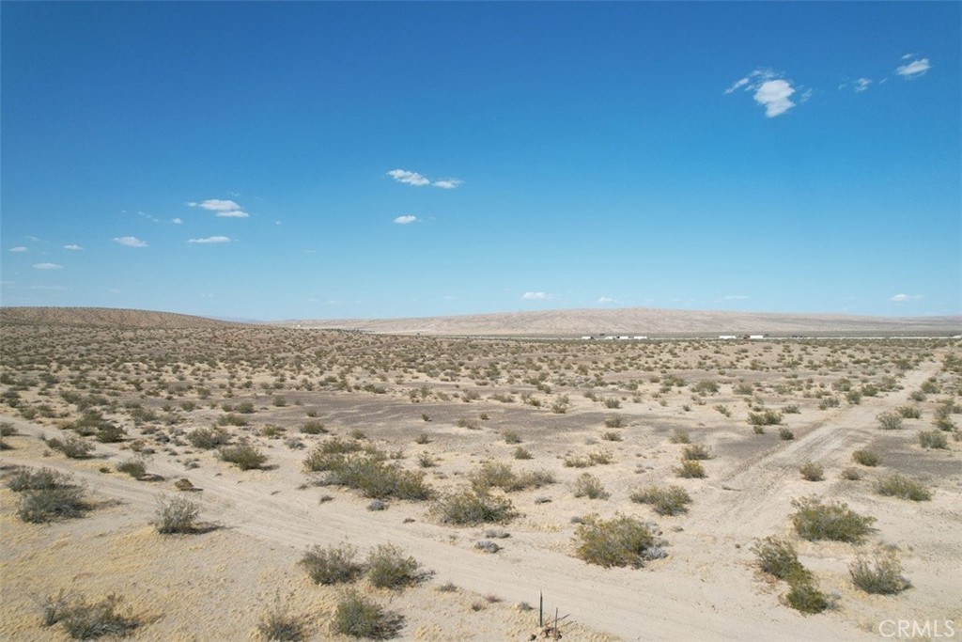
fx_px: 588
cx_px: 481
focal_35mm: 22
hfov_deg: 78.6
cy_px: 321
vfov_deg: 57.2
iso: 110
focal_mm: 8.38
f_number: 2.8
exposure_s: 1/640
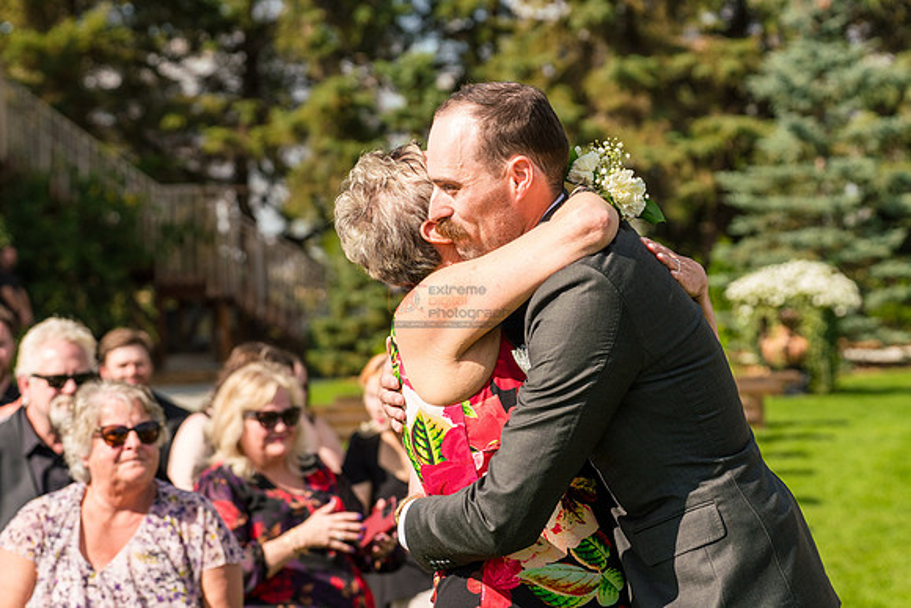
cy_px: 196
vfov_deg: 12.9
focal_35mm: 106
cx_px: 456
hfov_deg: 19.3
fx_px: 2674
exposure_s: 1/2000
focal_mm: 78
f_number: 4
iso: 400
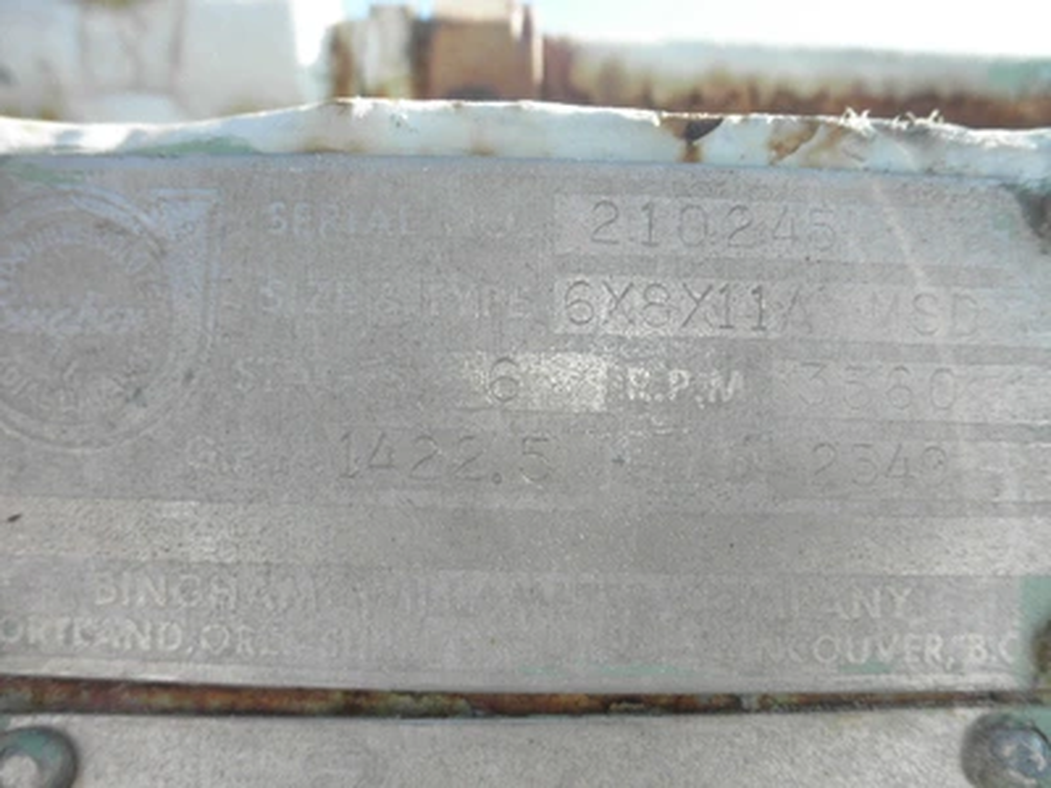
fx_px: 850
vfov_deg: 49.7
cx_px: 526
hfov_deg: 63.4
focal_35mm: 28
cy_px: 394
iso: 64
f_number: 3
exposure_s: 1/250
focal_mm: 5
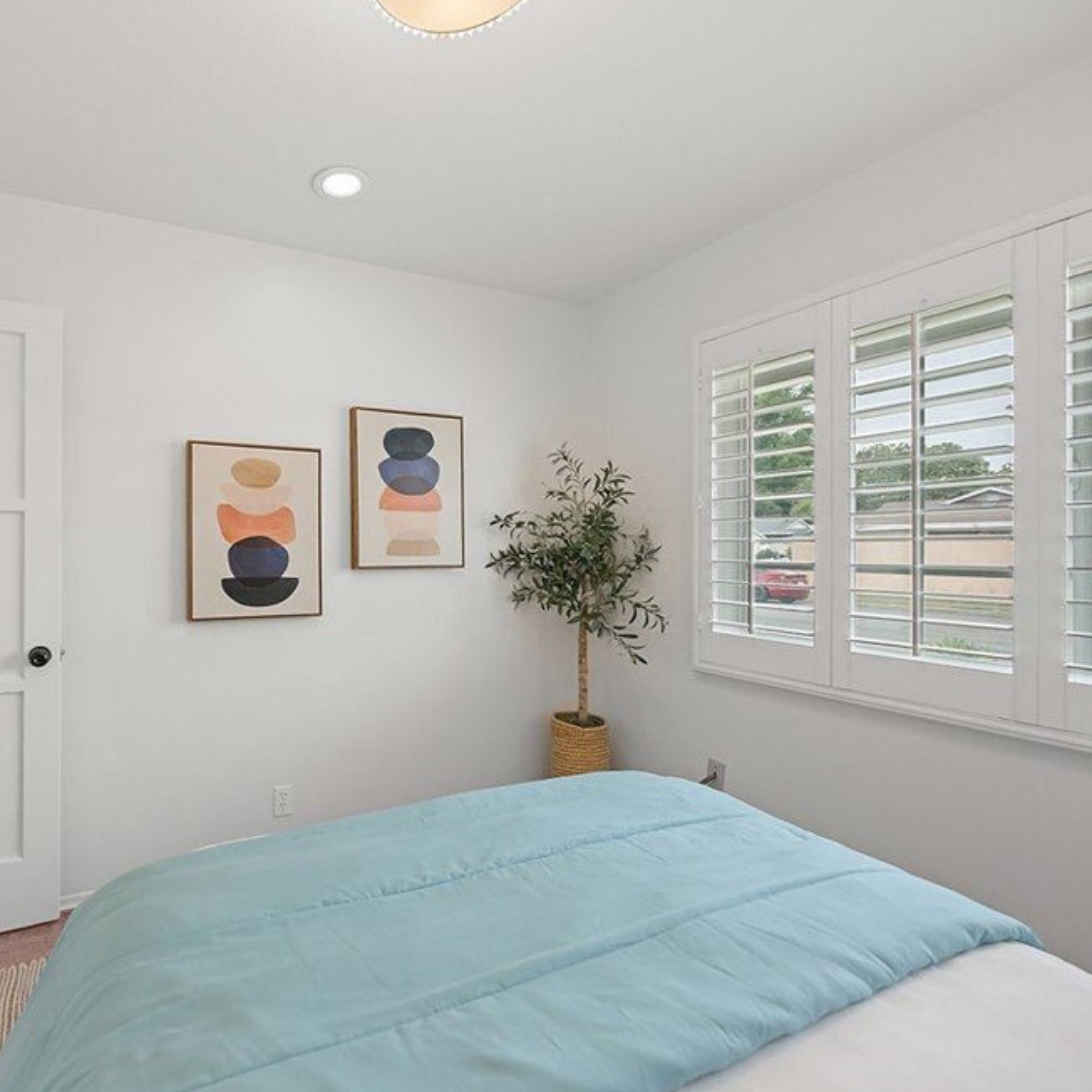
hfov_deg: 84.3
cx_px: 362
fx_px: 571
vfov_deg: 87.4
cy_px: 541
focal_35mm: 16
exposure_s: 1/80
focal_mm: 12
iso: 1250
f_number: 4.5
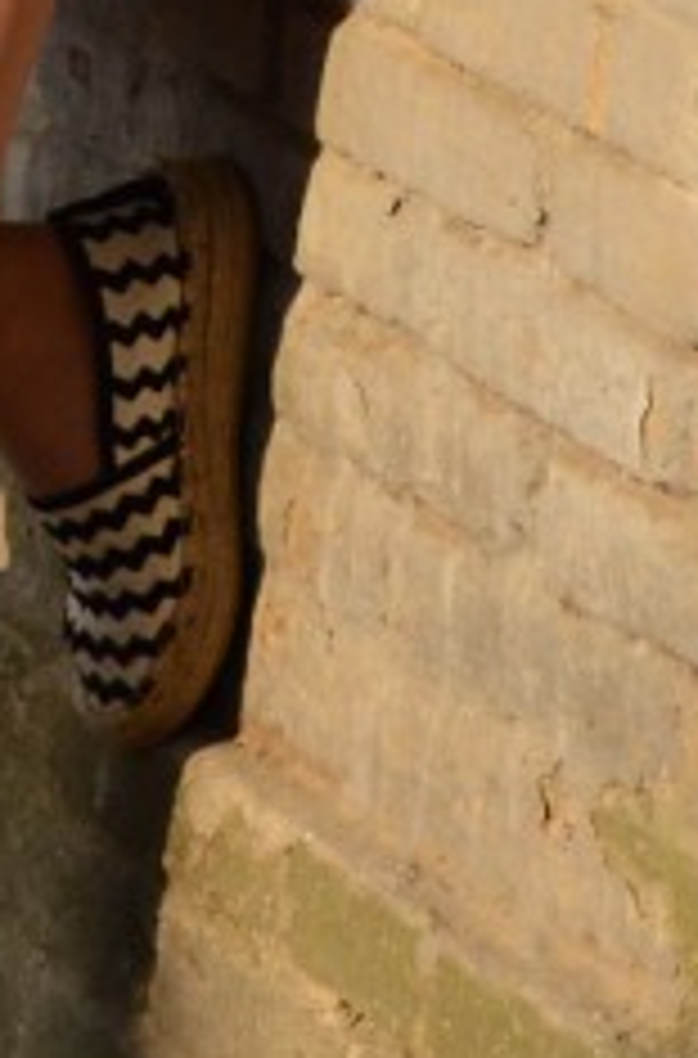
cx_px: 68
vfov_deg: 5.7
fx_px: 10553
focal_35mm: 360
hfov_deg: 3.8
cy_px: -441
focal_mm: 55
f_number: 4.5
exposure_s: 1/1600
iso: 1000
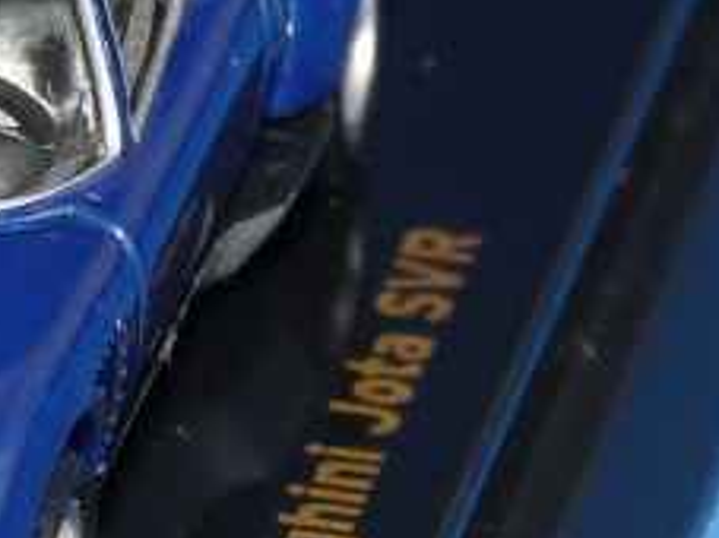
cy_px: 193
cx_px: -228
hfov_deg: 3.4
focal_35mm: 583
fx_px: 12103
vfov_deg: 2.5
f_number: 3.6
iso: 100
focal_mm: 20.8
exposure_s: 1/40
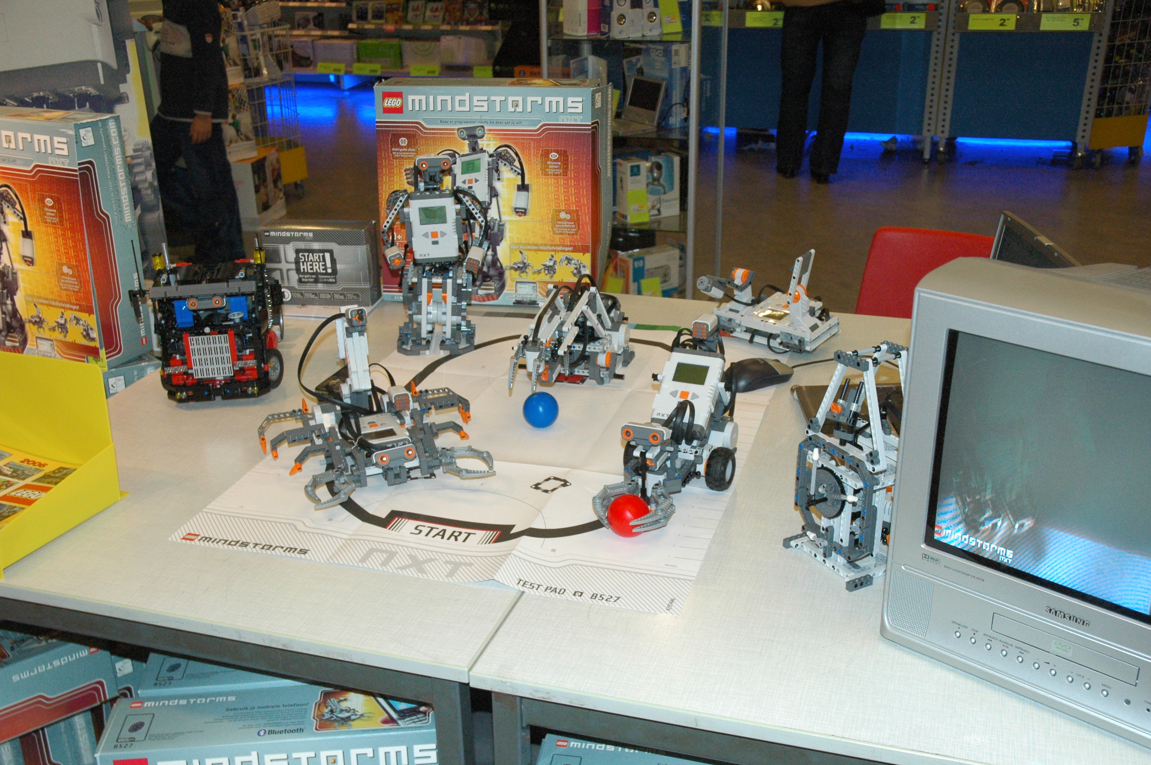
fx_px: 1294
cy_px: 382
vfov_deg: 33.0
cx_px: 576
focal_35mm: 40
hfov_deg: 48.0
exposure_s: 1/200
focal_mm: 27
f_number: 4.5
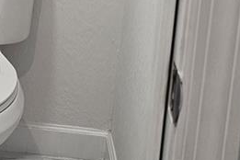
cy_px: -26
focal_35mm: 110
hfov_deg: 17.1
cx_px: -103
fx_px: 733
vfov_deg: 12.2
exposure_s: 1/120
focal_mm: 6.3
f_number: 1.7
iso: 125
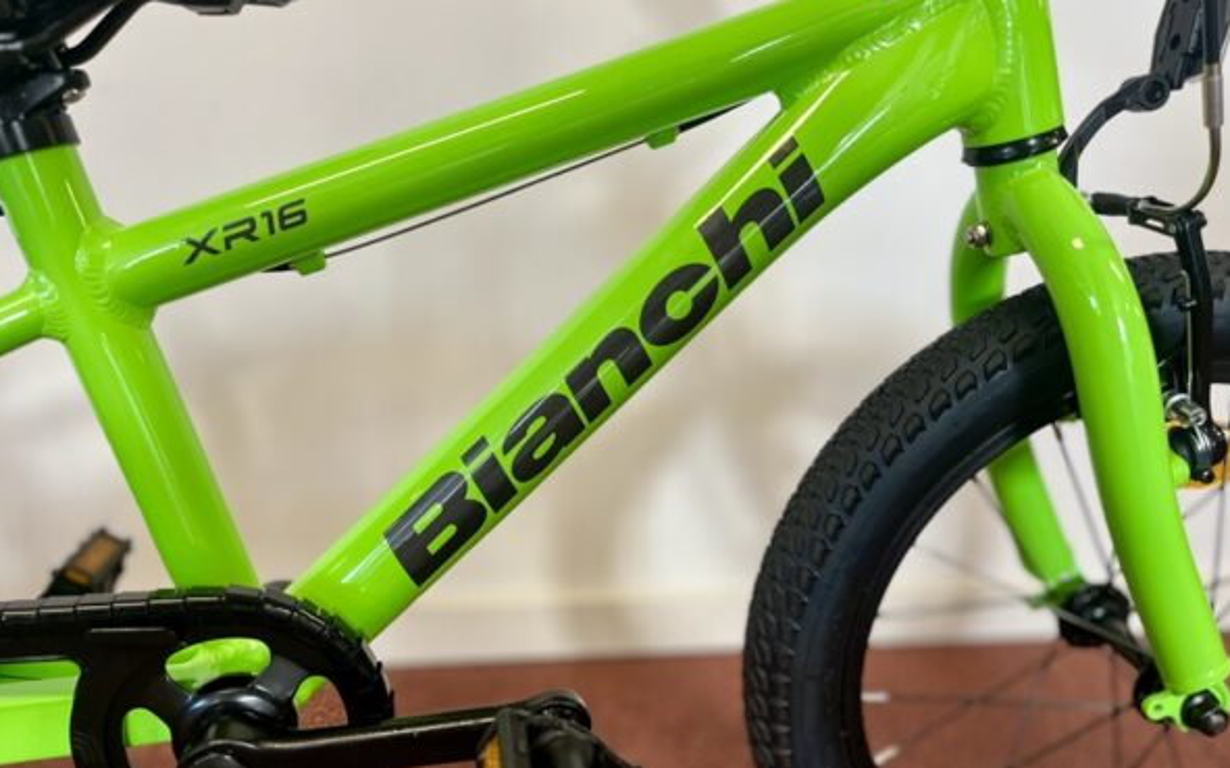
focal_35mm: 28
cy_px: 452
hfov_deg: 66.5
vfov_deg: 44.3
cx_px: 616
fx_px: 938
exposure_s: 1/100
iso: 125
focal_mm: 5.1
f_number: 1.6
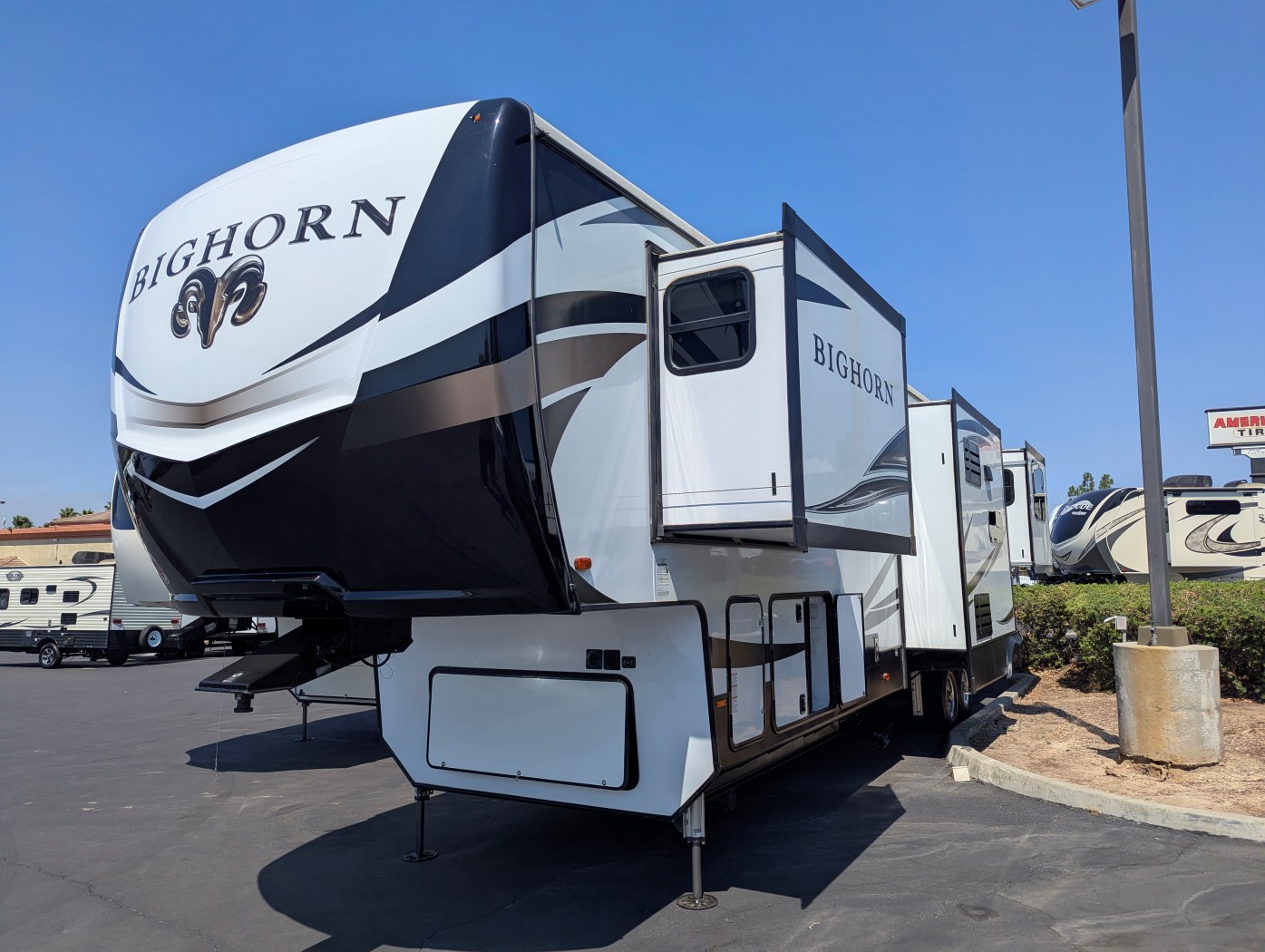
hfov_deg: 71.5
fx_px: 878
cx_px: 632
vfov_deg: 56.9
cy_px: 476
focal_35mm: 24
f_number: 1.85
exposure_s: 1/3650
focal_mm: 6.81
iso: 47
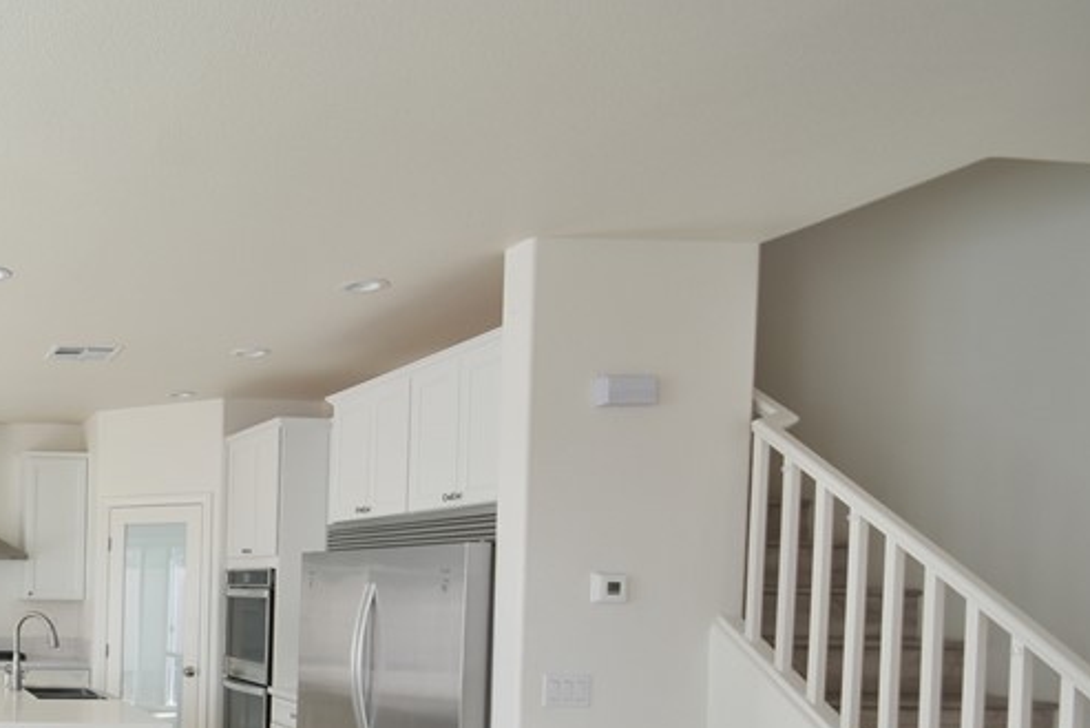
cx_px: -86
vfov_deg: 38.2
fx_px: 999
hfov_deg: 44.7
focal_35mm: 33
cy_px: 604
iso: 400
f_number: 6.3
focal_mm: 10
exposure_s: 1/15
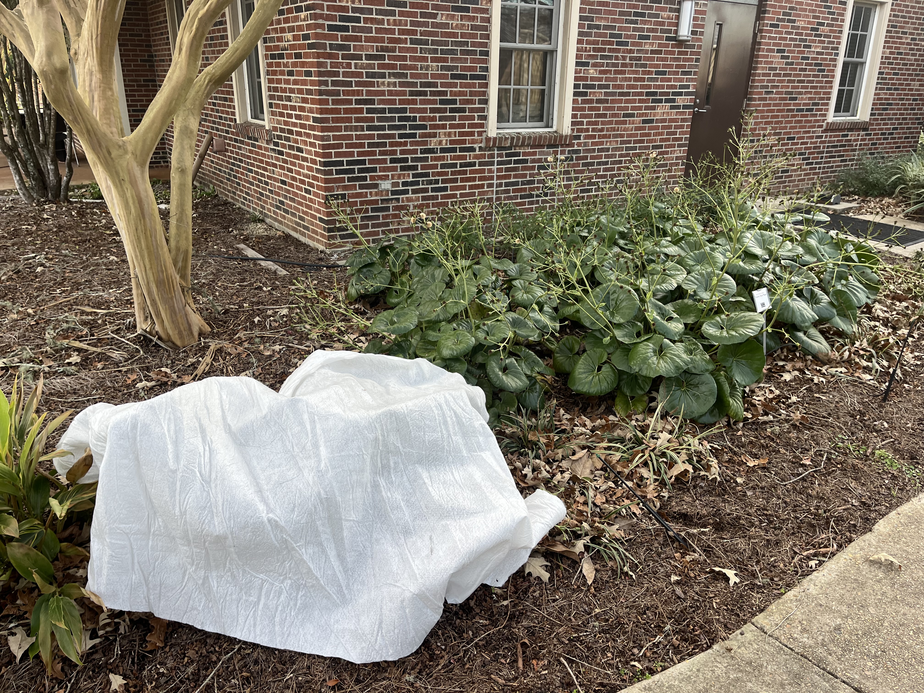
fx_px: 694
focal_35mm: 26
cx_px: 462
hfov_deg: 67.3
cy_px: 346
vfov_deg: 53.1
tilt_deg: -22.5
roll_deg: -0.8
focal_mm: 5.1
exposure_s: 1/288
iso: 40
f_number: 1.6
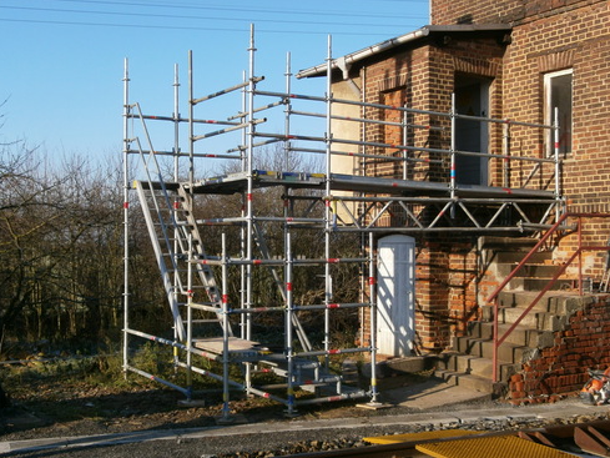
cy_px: 233
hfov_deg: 40.4
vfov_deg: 30.9
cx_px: 306
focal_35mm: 47
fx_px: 828
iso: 100
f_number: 3.8
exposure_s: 1/640
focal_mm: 8.1
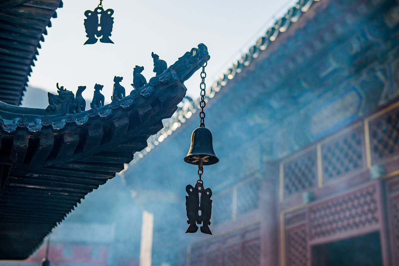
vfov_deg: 27.0
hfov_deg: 39.6
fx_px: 554
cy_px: 133
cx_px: 200
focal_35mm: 50
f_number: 3.5
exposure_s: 1/1250
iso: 100
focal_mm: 50
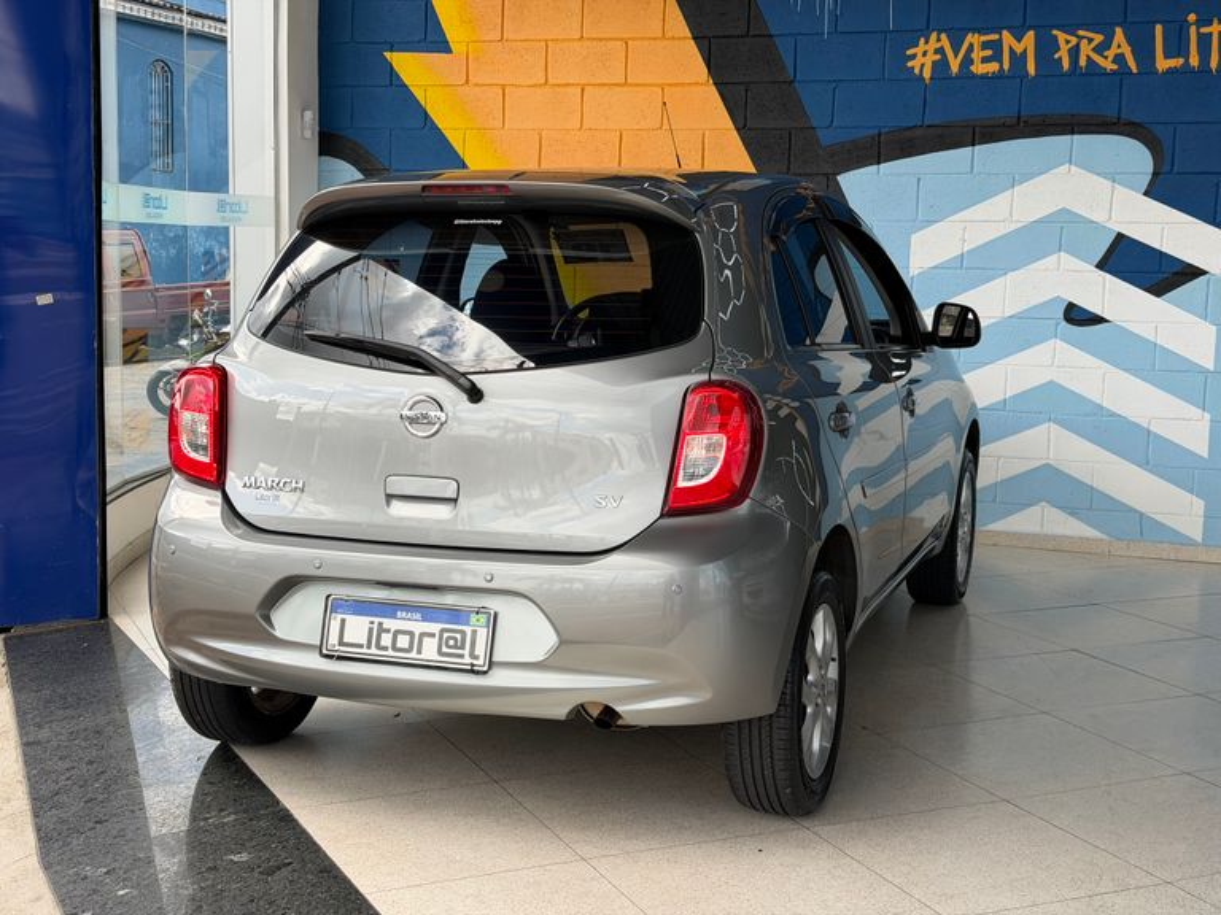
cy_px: 458
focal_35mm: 48
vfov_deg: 30.3
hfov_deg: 39.7
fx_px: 1693
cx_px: 610
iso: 64
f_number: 1.78
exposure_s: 1/762
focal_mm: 6.76
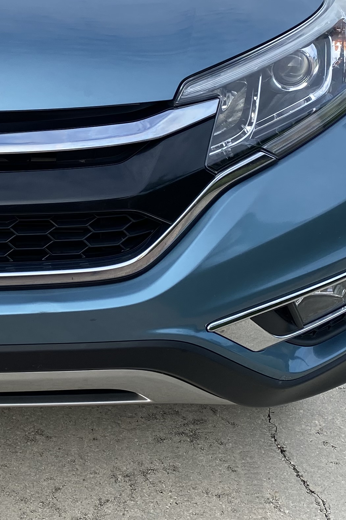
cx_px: -31
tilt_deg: -18.7
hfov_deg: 19.0
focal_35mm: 69
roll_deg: -2.3
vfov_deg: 28.7
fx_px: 995
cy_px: 115
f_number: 1.8
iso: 32
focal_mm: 4.25
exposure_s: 1/1135
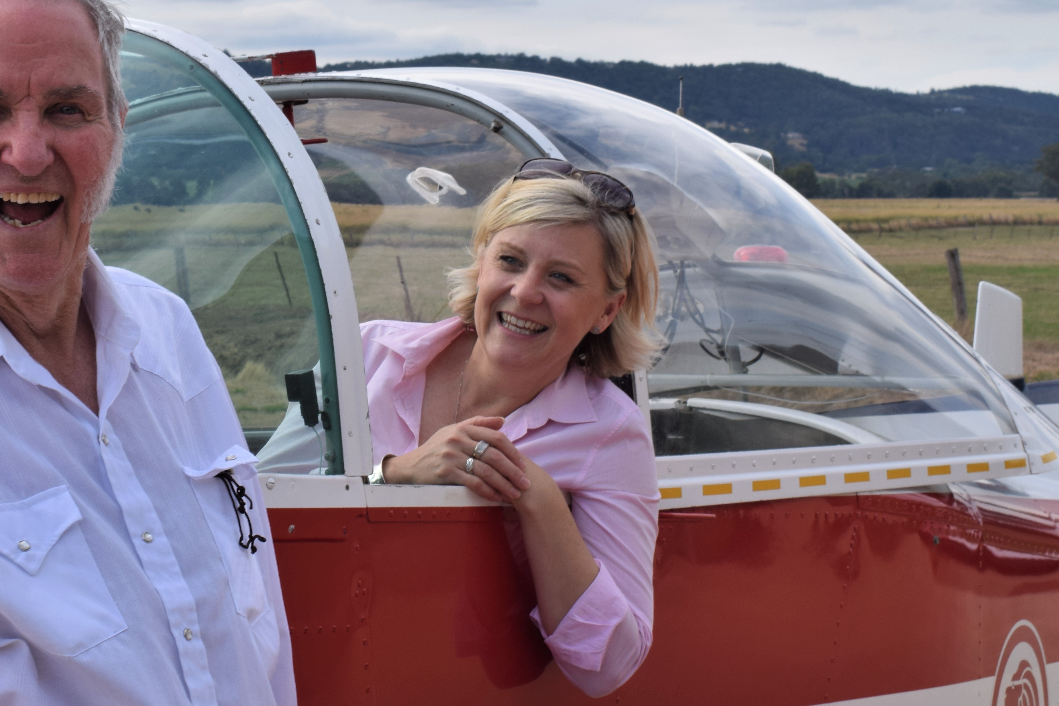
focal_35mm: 91
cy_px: 321
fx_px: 2677
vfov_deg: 15.0
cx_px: 286
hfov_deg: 22.2
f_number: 18
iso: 100
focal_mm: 38
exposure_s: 1/80
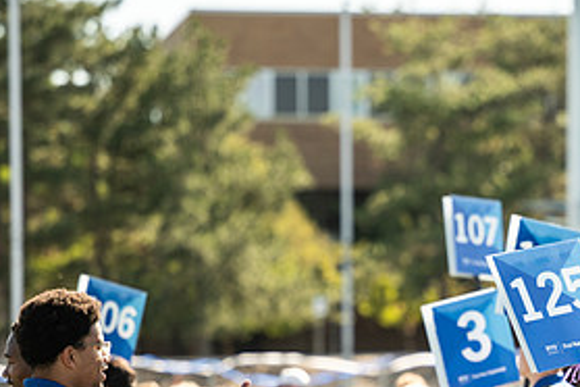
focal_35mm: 310
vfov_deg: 4.4
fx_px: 4994
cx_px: 495
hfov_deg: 6.6
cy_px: 299
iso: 100
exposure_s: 1/1250
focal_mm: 130
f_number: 2.8
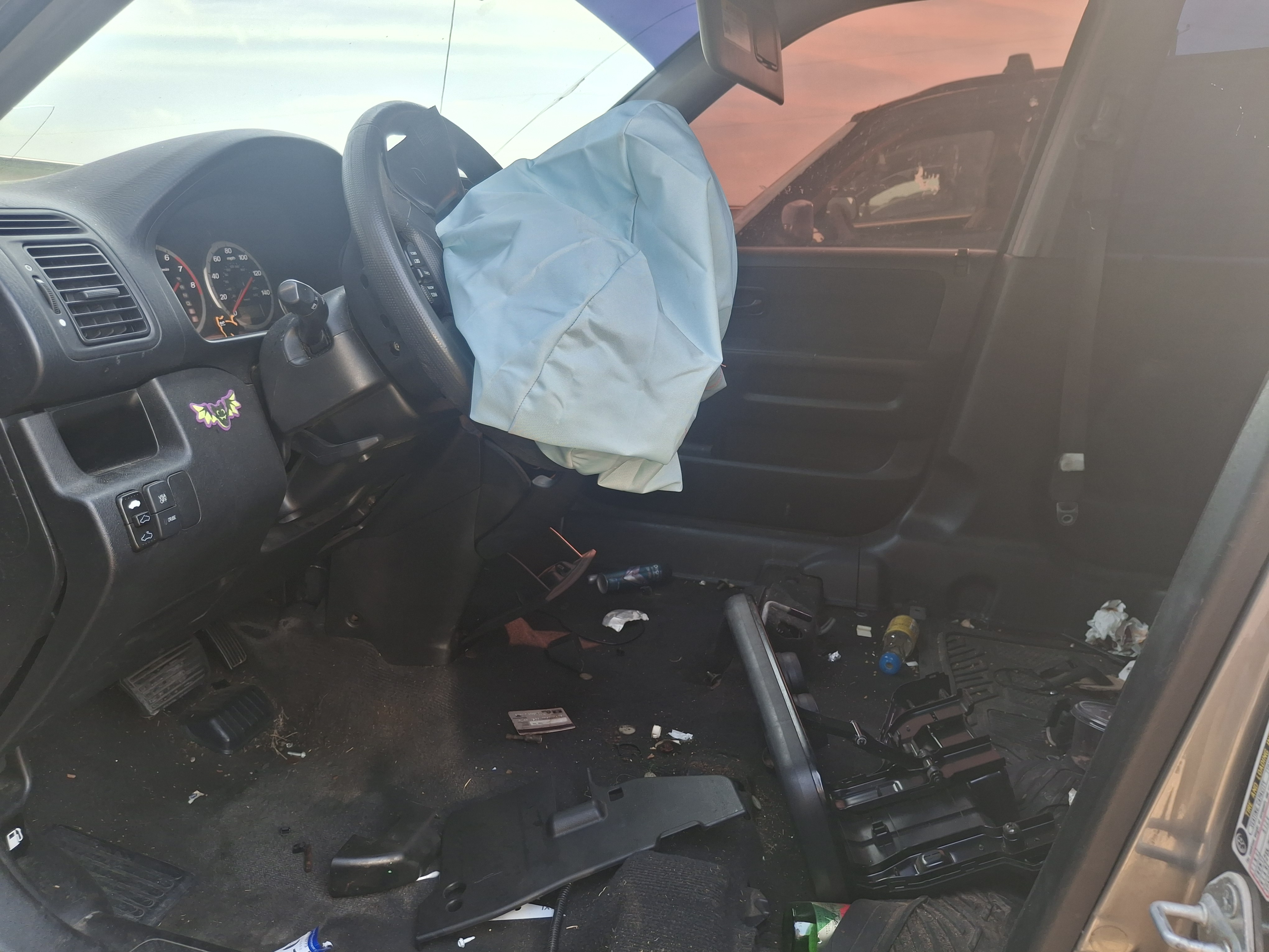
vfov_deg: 54.9
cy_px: 476
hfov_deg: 69.4
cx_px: 634
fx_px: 916
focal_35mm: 25
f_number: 1.8
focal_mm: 4.69
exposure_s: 1/227
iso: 32
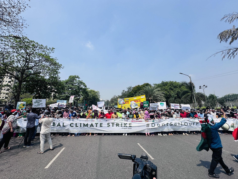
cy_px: 90
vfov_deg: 85.7
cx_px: 119
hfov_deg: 102.1
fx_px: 96
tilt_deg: +10.9
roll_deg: +0.4
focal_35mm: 14
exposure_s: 1/2174
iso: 40
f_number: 2.2
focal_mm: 2.22
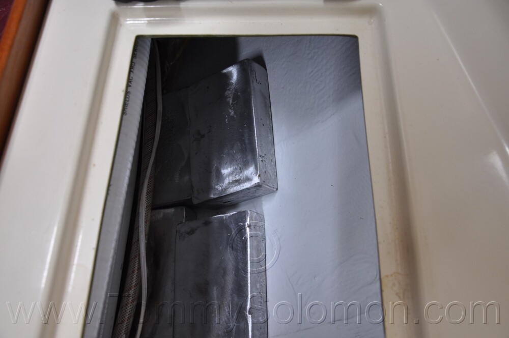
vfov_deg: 39.9
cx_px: 254
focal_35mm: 33
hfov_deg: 57.3
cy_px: 169
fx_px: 466
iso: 400
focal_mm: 22
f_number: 5.6
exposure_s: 1/30
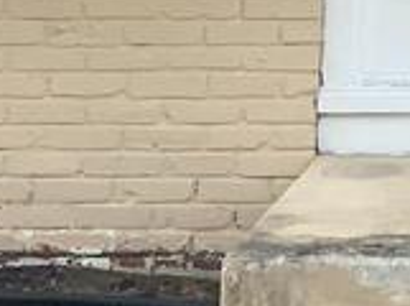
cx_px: 675
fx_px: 2186
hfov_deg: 10.2
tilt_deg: +7.4
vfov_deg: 7.5
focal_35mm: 185
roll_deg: -0.5
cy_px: -382
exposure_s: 1/816
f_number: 1.8
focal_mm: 3
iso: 16
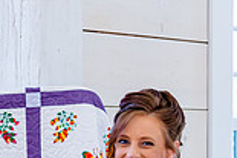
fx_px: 947
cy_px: 156
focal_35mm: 144
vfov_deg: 9.4
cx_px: -83
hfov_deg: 13.7
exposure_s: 1/250
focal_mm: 34
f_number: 4
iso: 1600
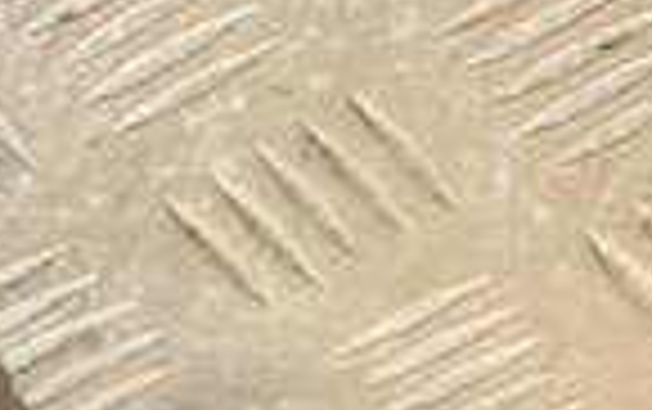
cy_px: 595
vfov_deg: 4.9
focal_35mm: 265
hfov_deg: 7.6
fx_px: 4714
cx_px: -630
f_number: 4.8
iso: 800
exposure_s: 1/200
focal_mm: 42
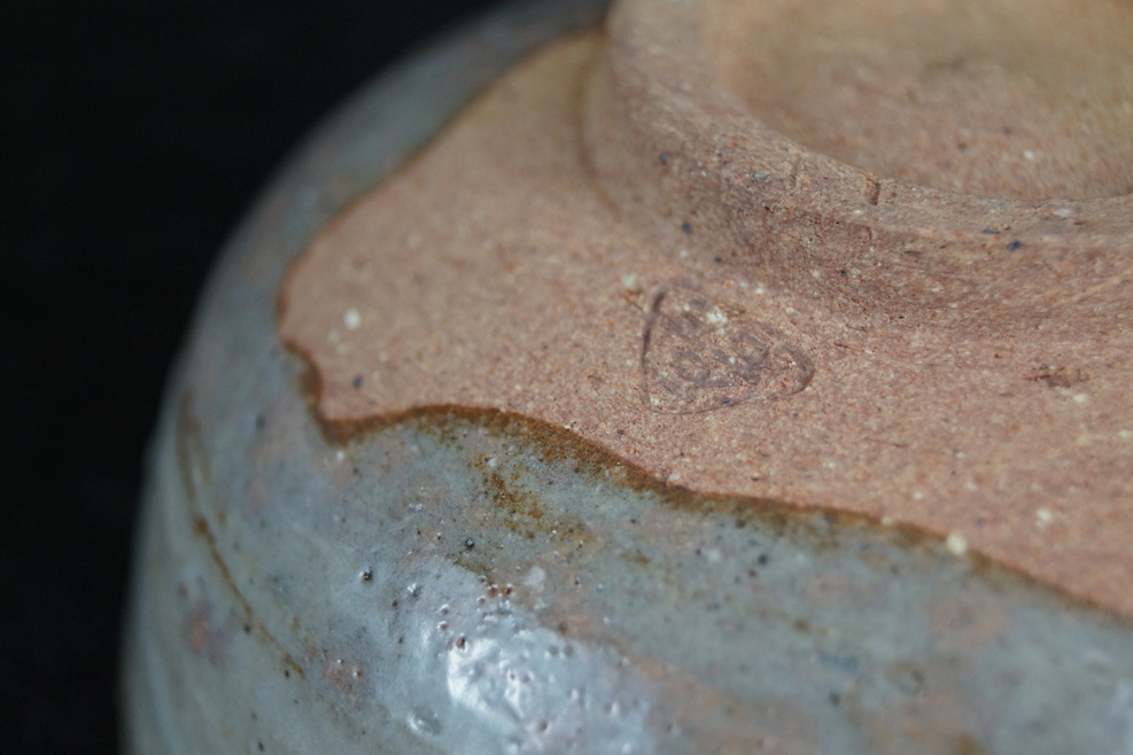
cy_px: 380
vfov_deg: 17.9
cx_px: 573
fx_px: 2392
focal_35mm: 76
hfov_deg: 26.7
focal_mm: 50
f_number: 5.6
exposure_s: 1/160
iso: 1250
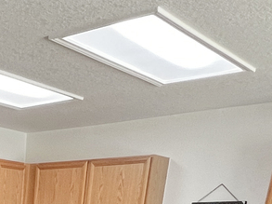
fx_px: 502
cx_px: -49
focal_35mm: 64
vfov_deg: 15.3
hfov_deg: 27.0
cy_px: 465
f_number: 1.8
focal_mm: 1.57
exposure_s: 1/60
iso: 125
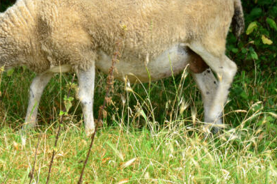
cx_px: 102
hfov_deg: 6.4
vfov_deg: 4.2
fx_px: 2495
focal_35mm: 325
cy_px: 58
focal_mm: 135
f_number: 16
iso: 200
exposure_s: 1/100
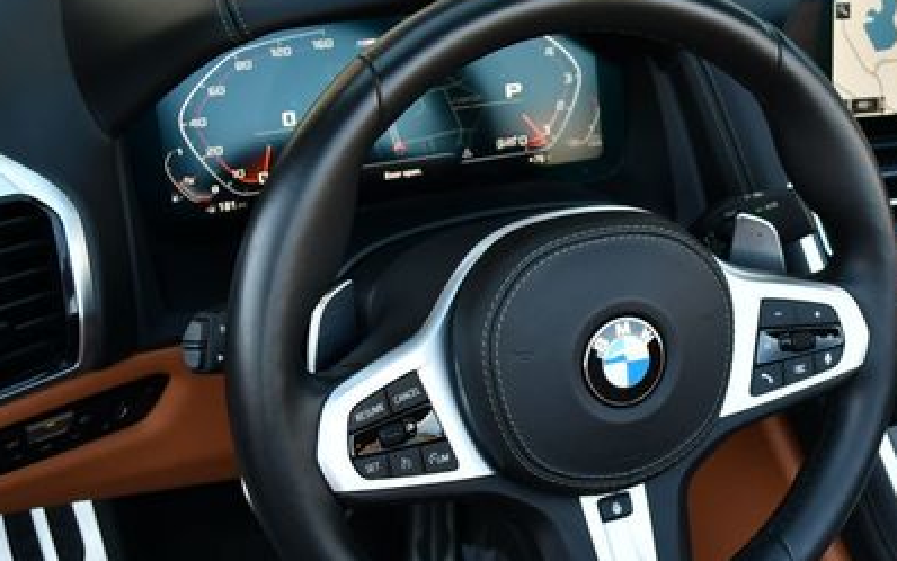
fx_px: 1443
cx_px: 714
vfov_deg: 22.0
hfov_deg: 33.6
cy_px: 340
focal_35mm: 59
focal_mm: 18
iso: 400
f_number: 4
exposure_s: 1/250
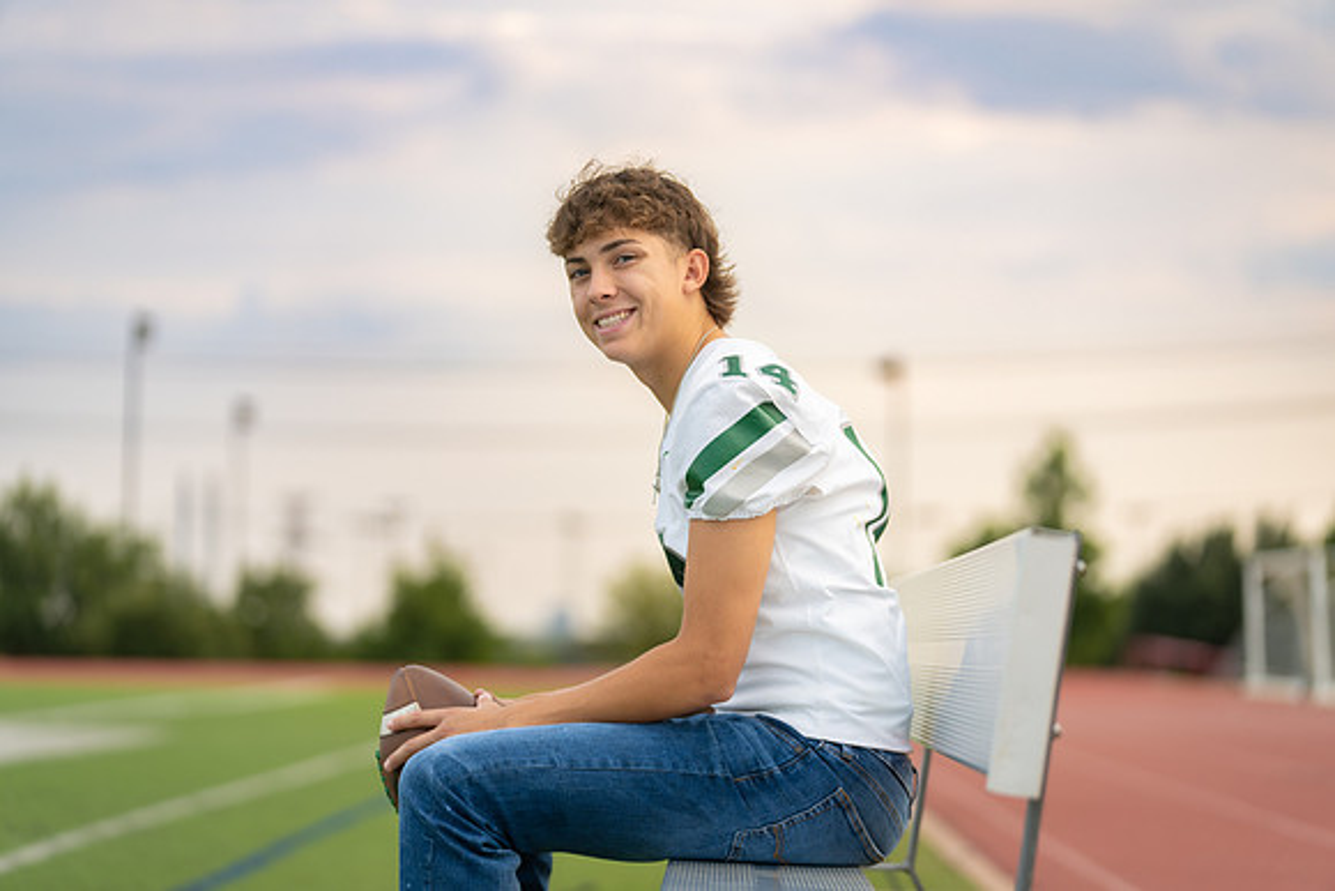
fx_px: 4265
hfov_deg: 17.8
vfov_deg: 11.9
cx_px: 668
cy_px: 446
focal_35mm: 115
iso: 125
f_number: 2.8
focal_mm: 115
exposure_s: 1/400
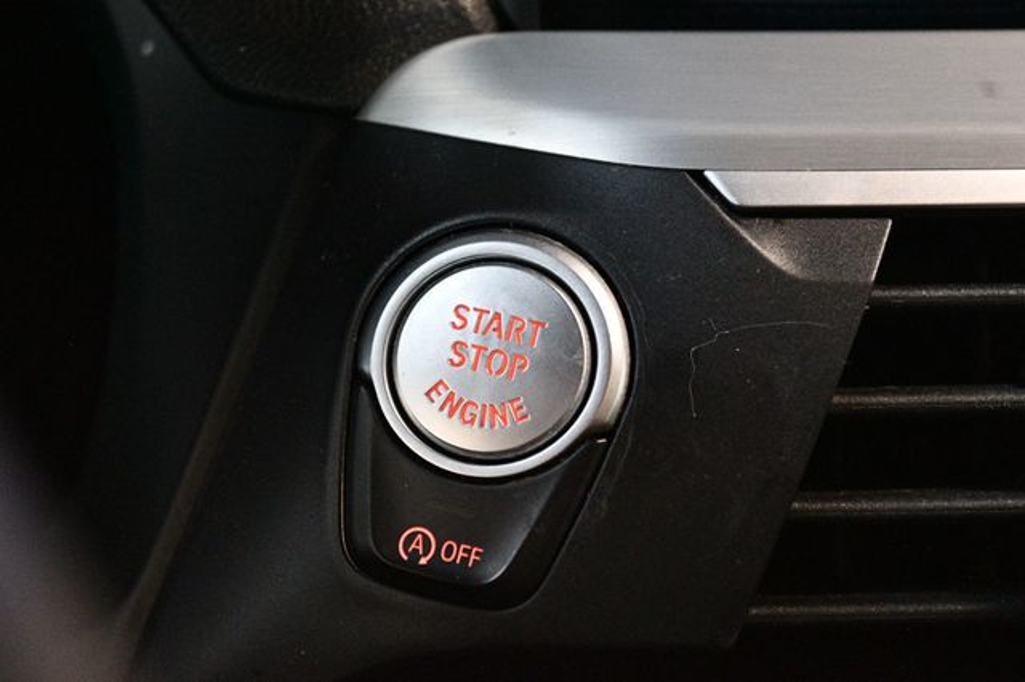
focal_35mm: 72
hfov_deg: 28.1
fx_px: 2049
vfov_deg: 18.9
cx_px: 512
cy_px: 341
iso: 7200
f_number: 5.3
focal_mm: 48
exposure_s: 1/60
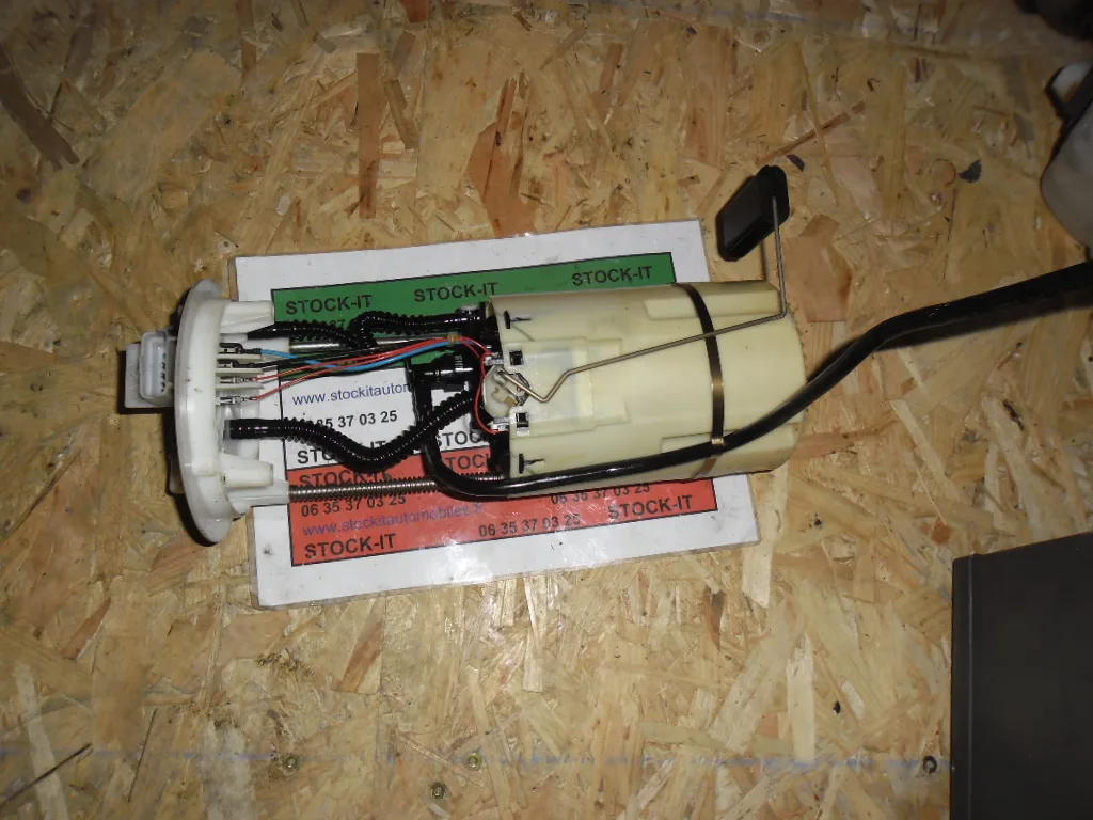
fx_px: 853
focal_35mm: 27
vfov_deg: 51.4
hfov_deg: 65.3
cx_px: 546
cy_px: 410
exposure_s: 1/45
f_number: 3.5
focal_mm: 4.9
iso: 80
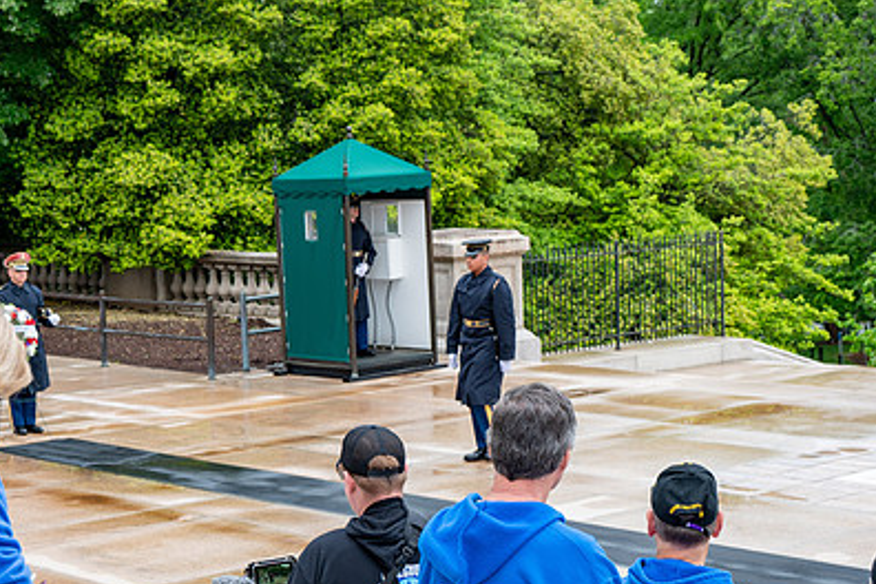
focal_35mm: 79
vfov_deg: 17.3
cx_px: 332
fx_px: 1922
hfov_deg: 25.6
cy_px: 334
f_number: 6.3
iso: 180
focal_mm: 54
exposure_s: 1/100
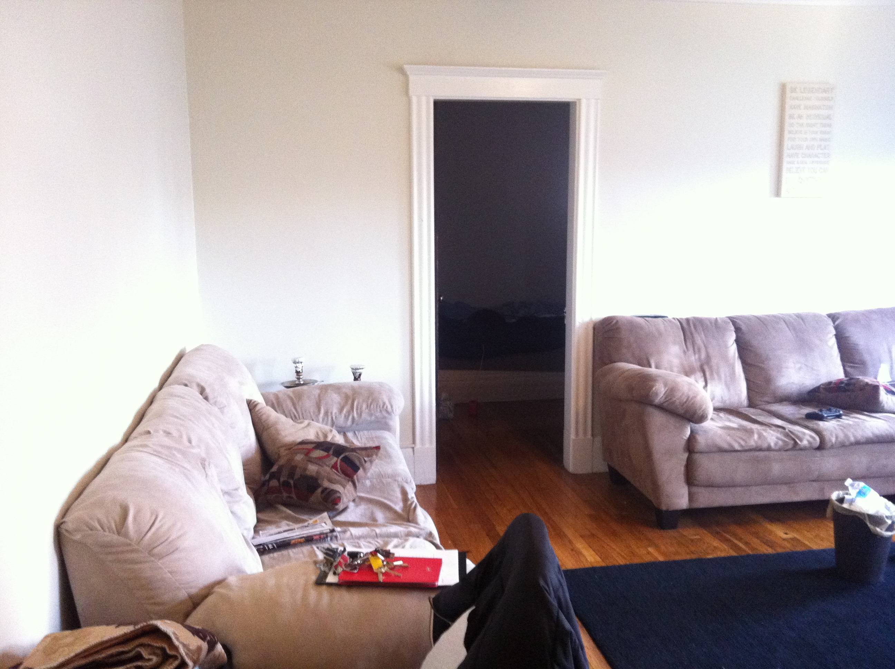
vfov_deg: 40.6
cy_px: 334
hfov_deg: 52.7
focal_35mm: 35
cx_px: 448
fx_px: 904
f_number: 2.8
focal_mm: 3.85
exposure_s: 1/15
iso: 400
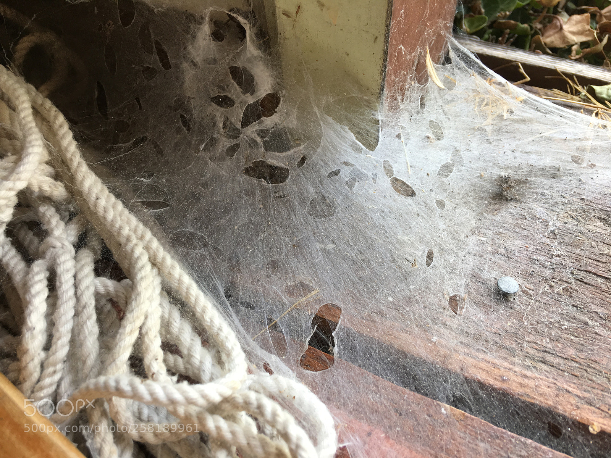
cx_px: 306
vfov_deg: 48.2
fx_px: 512
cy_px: 229
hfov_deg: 61.7
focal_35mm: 29
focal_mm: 4.15
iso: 32
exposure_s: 1/100
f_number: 2.2
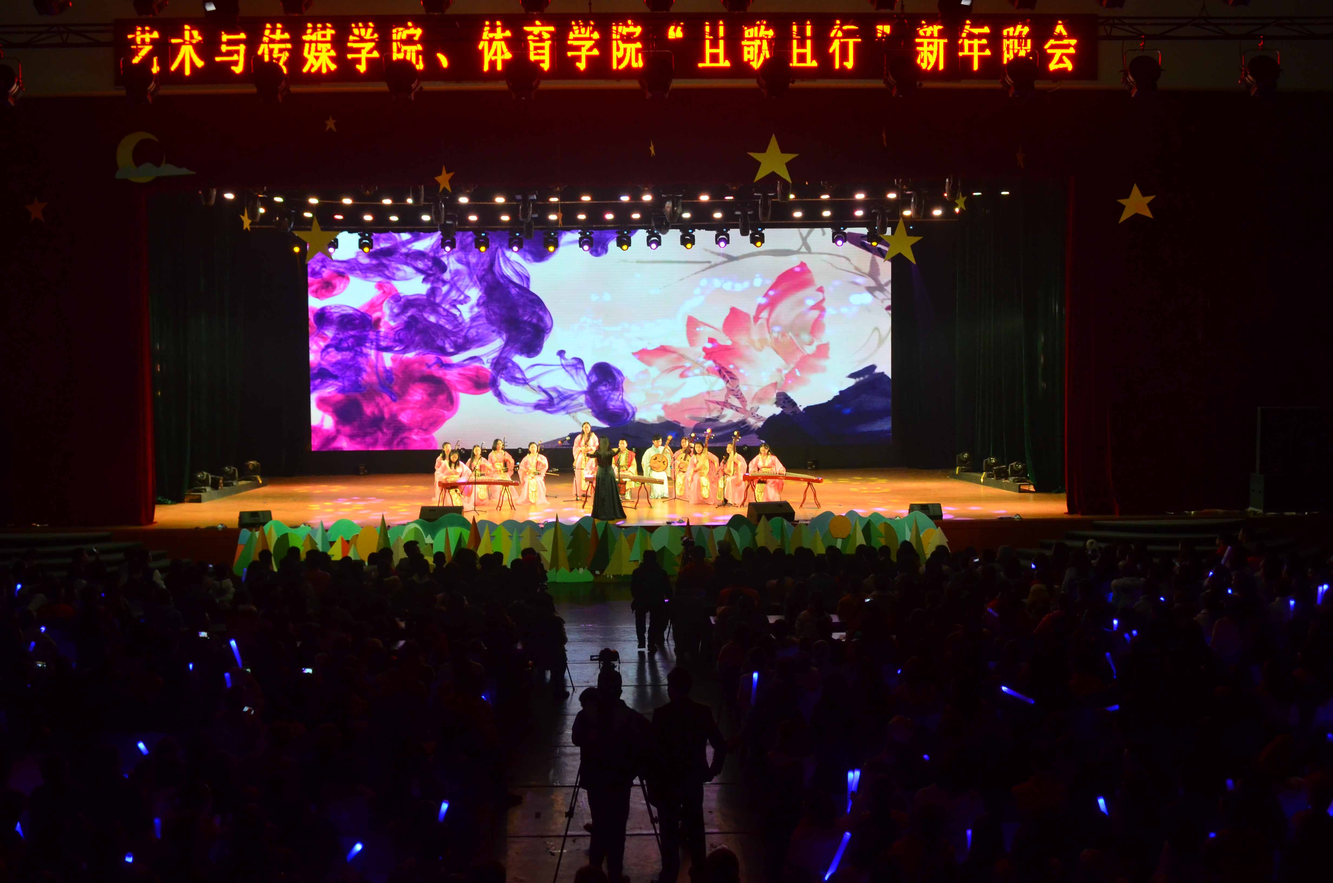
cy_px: 442
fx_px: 1441
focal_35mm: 39
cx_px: 666
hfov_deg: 49.6
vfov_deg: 34.1
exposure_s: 1/80
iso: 1250
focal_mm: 26
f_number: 9
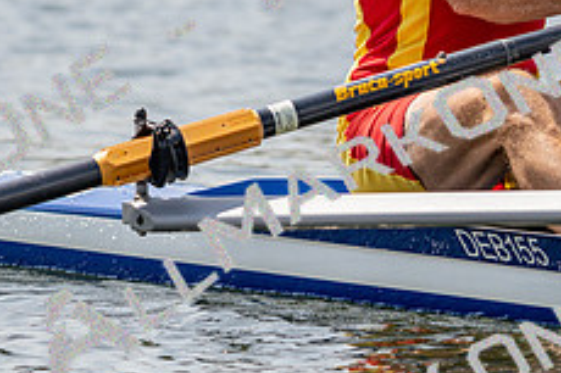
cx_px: 539
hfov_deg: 4.1
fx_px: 7864
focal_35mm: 505
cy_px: 18
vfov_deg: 2.7
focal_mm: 200
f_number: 5.6
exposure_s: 1/1600
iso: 200
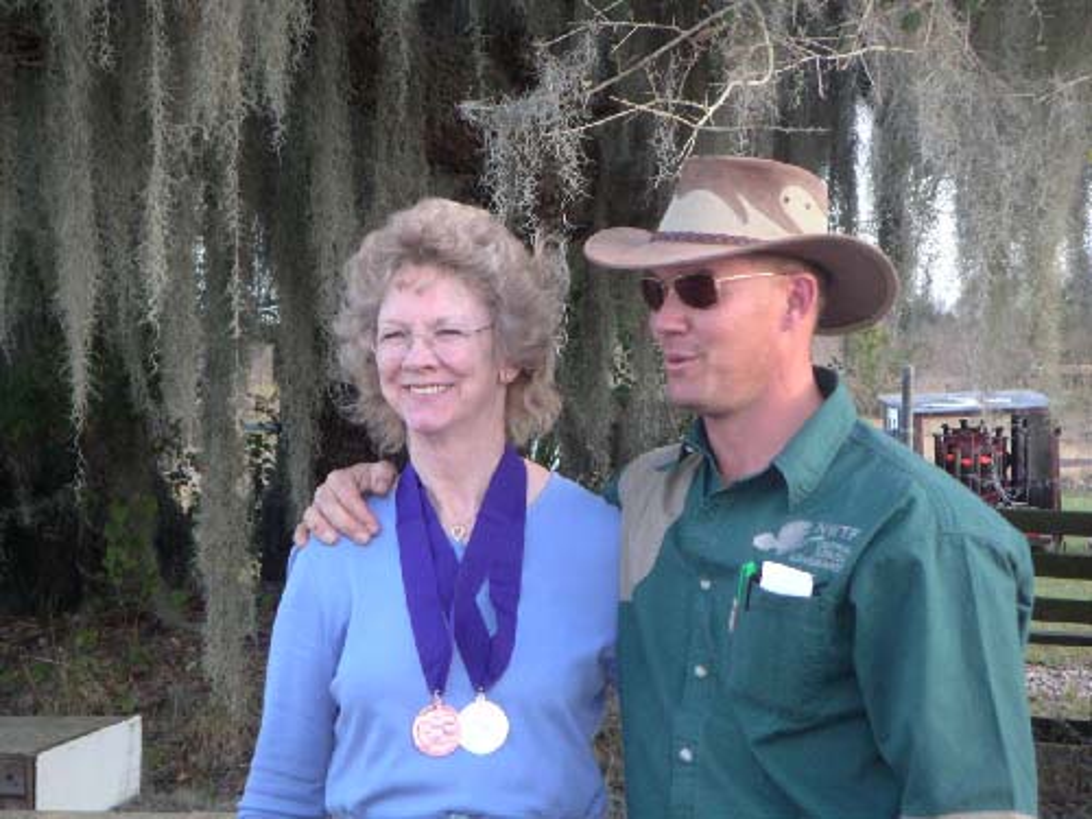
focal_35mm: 111
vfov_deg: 13.3
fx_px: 3502
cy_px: 410
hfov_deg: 17.7
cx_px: 546
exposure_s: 1/100
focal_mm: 17.1
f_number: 3.6
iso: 160
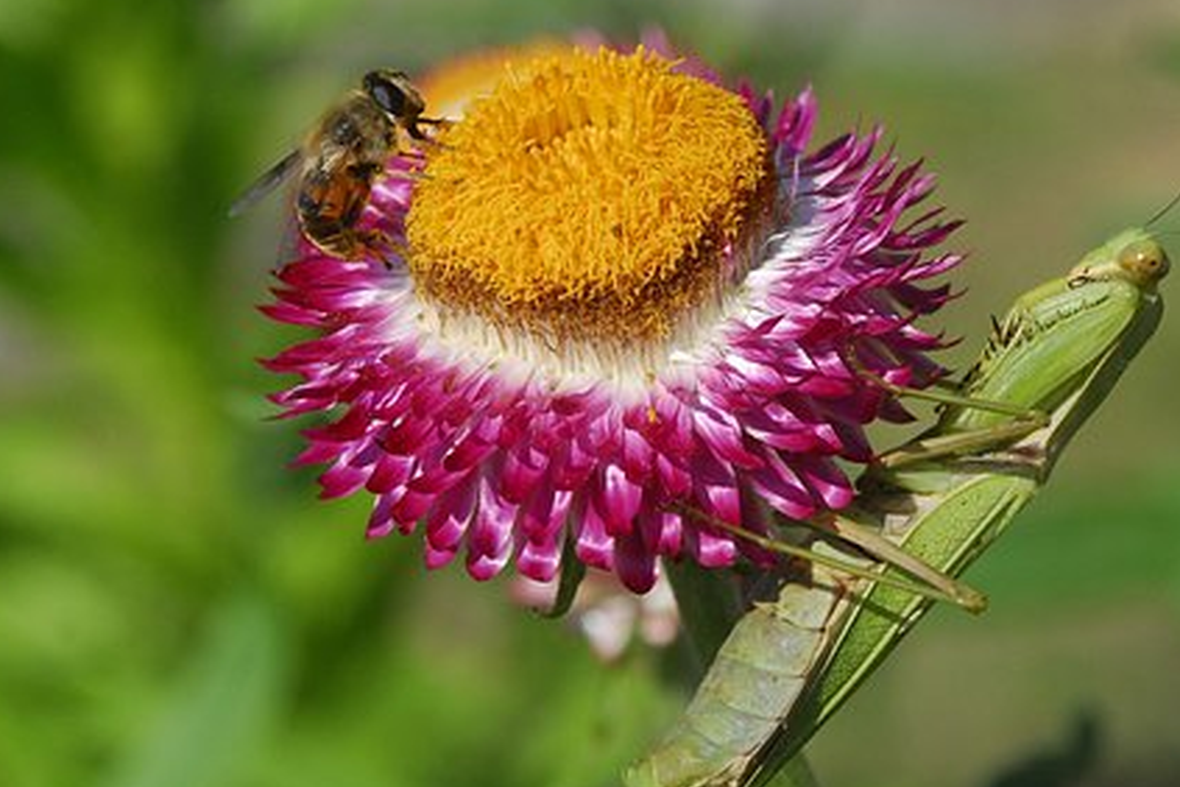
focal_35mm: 64
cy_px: 434
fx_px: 2085
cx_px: 678
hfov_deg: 31.6
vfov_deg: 21.4
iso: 400
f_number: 8
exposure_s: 1/750
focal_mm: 35
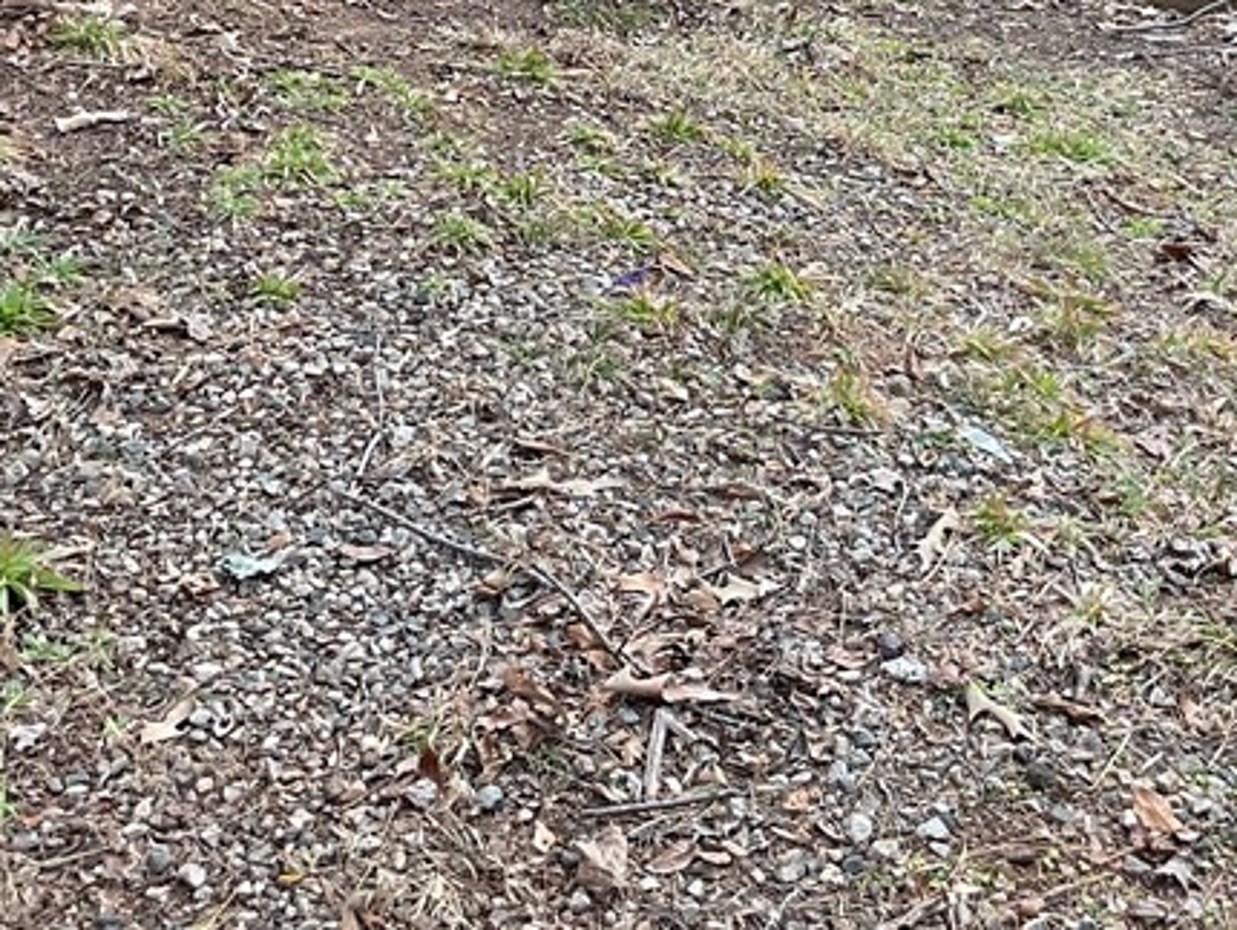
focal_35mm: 69
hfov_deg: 28.0
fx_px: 2467
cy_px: 60
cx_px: 777
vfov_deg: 20.8
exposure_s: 1/125
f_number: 1.8
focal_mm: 3
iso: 16
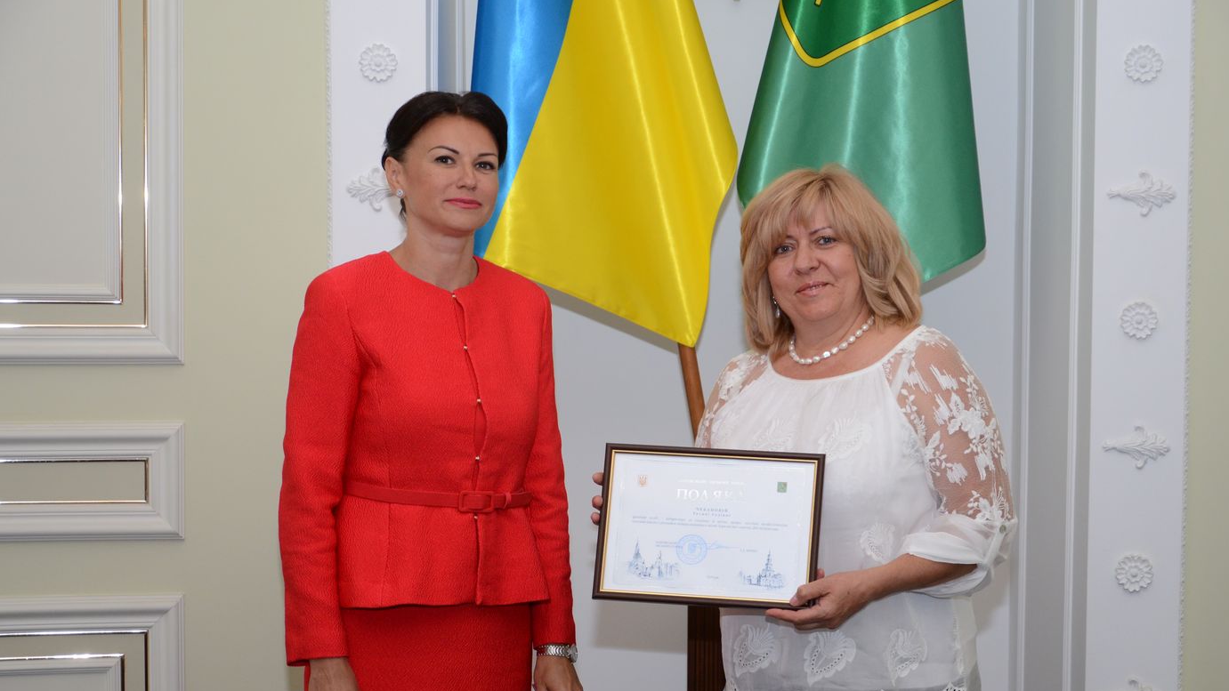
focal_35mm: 72
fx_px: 2331
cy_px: 396
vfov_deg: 16.9
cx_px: 622
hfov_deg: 29.5
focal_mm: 45
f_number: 4.8
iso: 800
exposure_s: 1/250
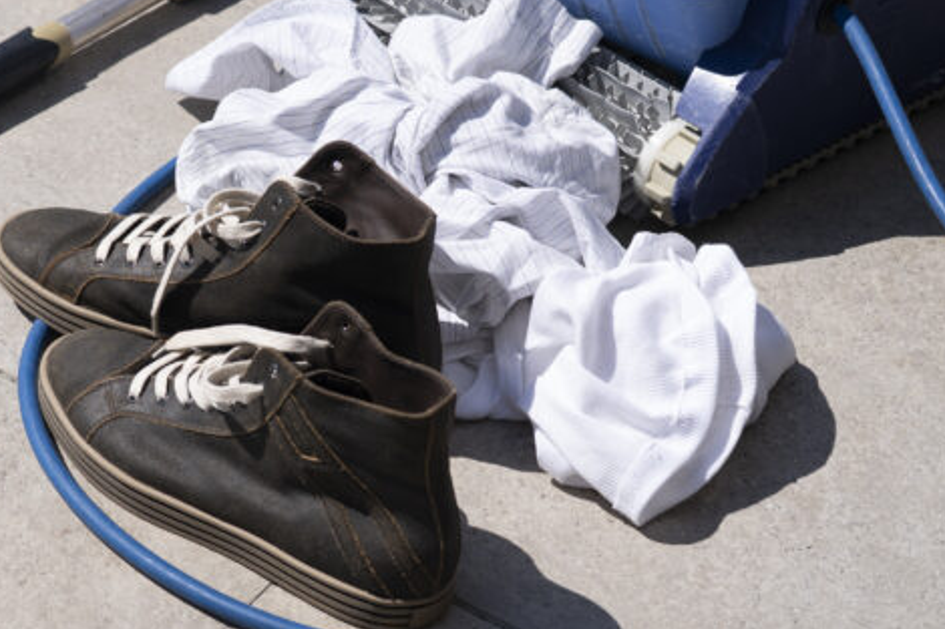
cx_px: 167
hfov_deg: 18.6
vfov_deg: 12.6
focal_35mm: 109
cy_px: 263
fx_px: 2860
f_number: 5
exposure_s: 1/800
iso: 80
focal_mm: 50
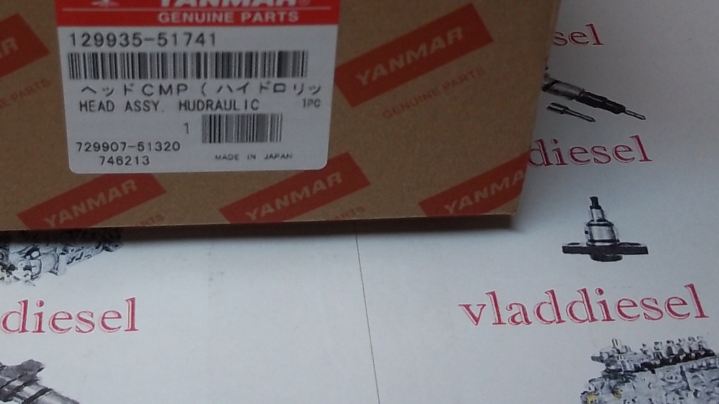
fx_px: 1258
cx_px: 203
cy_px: 89
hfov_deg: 31.5
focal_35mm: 66
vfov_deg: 18.1
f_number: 3.1
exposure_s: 1/100
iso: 80
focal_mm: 6.5
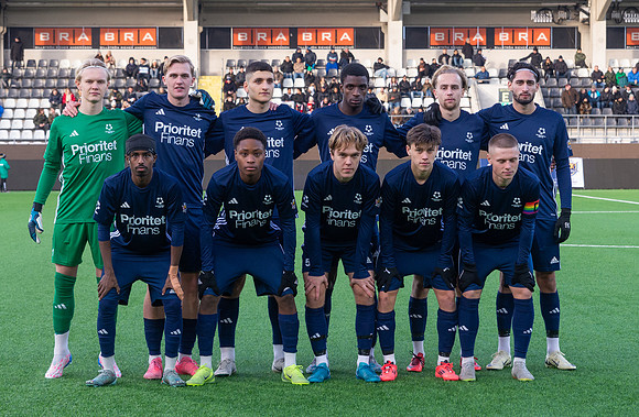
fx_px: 1900
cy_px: 217
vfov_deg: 12.5
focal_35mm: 108
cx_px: 323
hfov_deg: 19.1
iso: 1400
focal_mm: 70
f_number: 5
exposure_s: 1/400
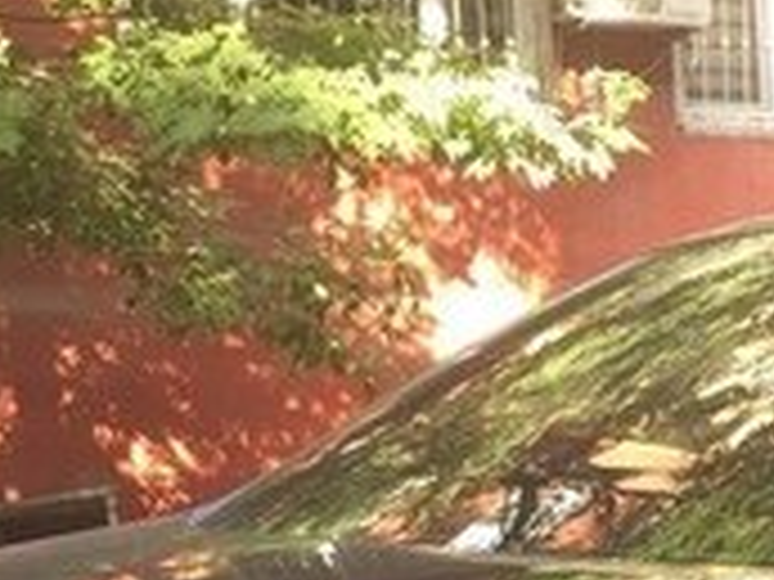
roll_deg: -0.7
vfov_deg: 12.8
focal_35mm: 111
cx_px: 1112
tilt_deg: -10.5
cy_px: 812
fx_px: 2482
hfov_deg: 16.4
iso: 50
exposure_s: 1/100
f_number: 2.2
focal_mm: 4.15
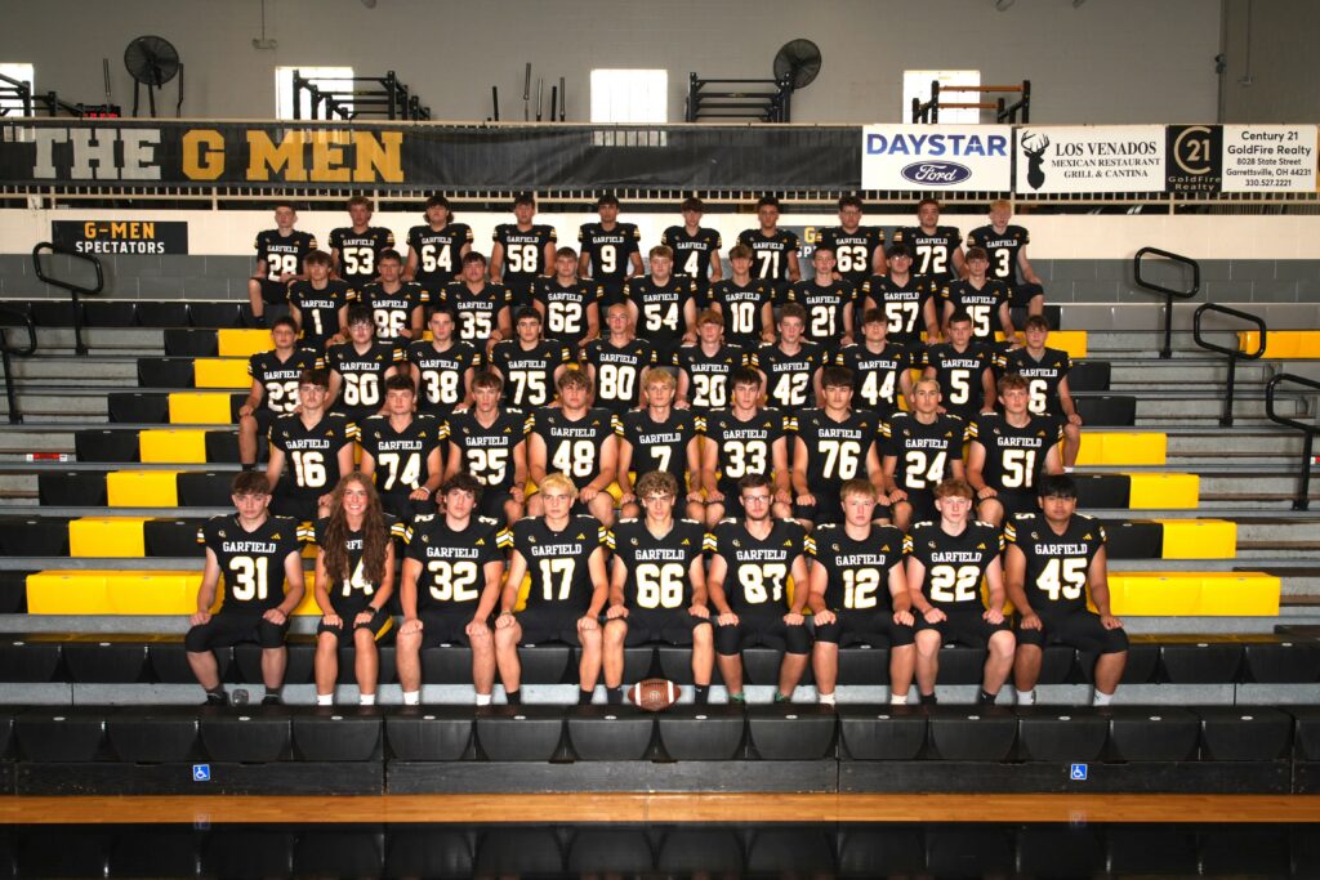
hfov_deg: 53.1
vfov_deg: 36.9
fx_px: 1320
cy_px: 440
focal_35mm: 36
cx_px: 660
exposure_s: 1/160
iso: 1000
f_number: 10
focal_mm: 36
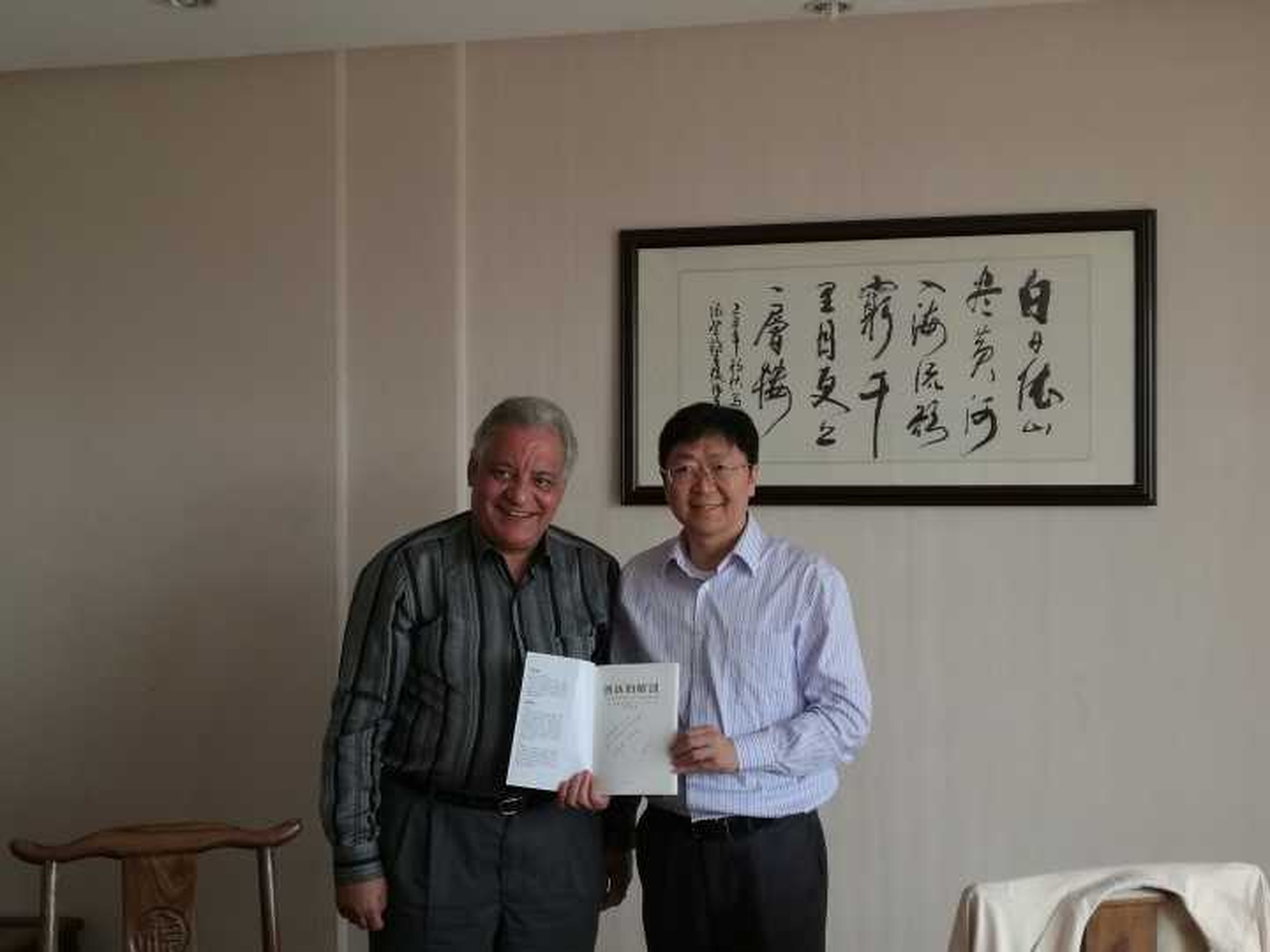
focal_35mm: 27
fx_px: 991
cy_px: 476
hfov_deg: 65.3
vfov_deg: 51.4
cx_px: 635
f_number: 2
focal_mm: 4.04
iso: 50
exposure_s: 1/100
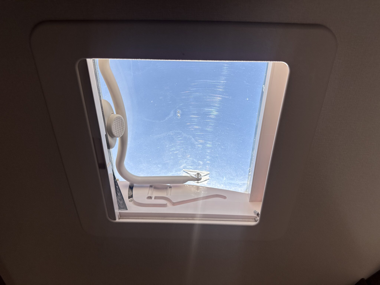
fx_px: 263
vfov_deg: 56.8
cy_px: 142
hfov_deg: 71.6
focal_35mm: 24
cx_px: 190
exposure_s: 1/3597
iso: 80
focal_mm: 6.86
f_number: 1.78
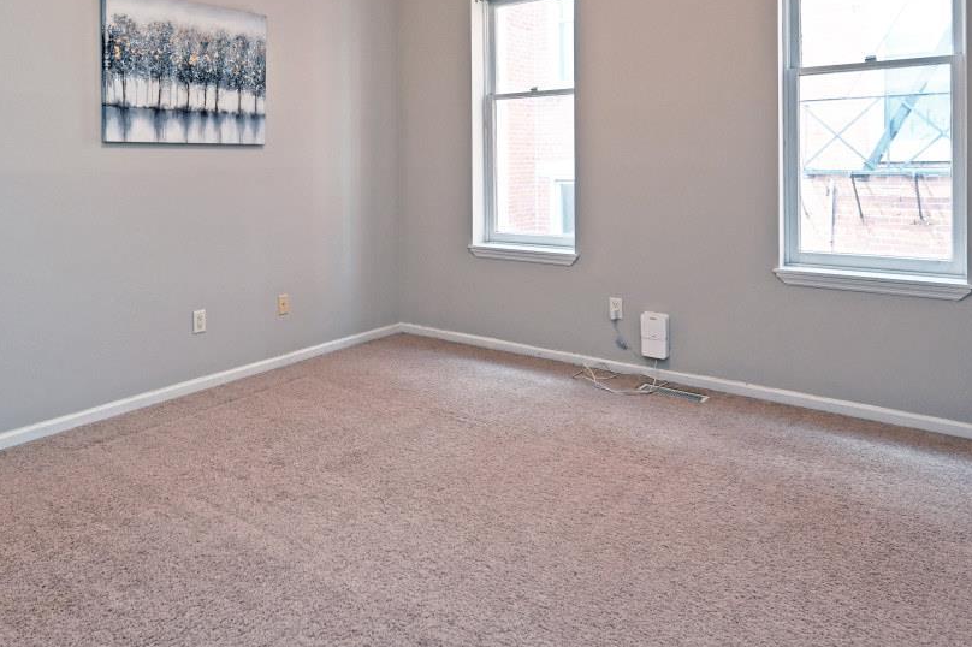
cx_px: 358
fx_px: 702
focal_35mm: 26
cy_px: 162
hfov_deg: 68.2
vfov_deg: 47.7
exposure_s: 1/60
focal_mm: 14
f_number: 4
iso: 280
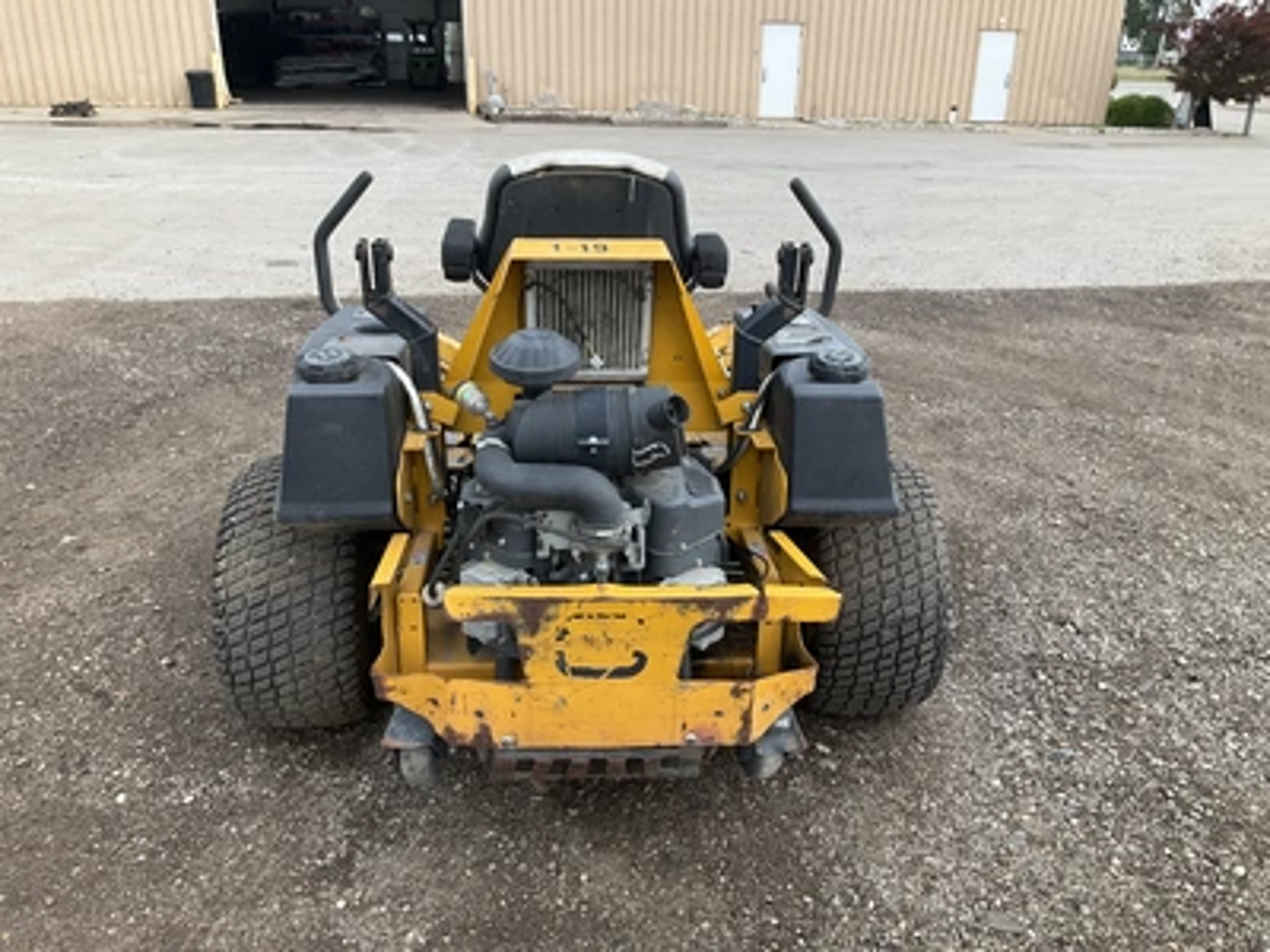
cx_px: 635
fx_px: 1064
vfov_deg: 48.2
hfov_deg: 61.7
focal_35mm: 29
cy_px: 476
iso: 25
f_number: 1.8
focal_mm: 3
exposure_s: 1/256
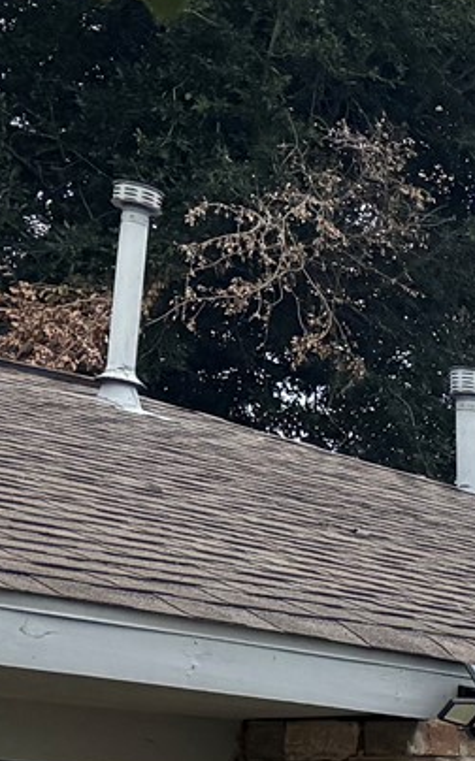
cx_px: 1766
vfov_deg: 15.0
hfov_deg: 7.7
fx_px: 2676
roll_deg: -0.1
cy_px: 1147
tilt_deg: -3.4
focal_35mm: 129
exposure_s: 1/2833
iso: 80
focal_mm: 6.76
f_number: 1.78
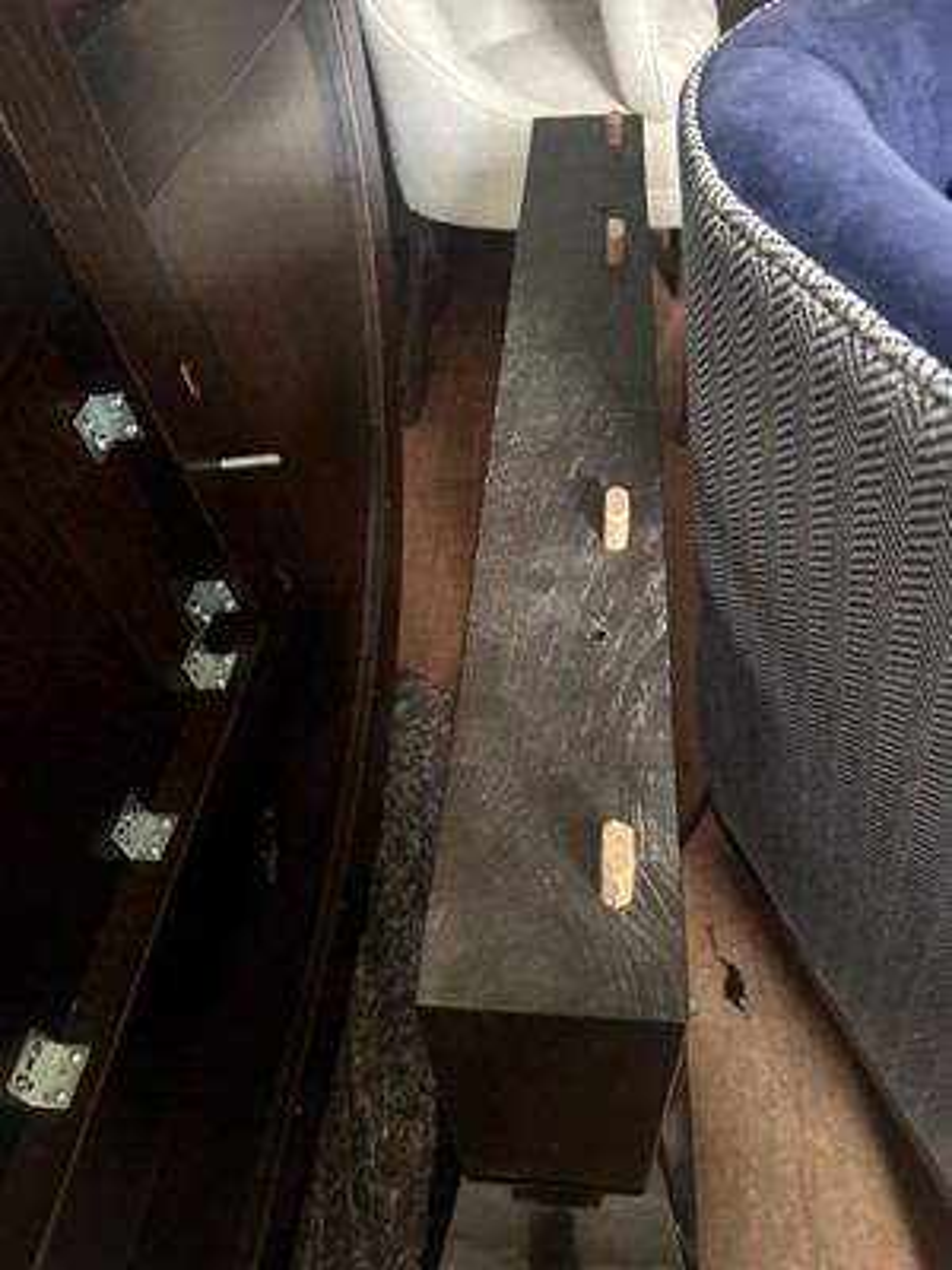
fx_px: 953
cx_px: 476
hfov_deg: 53.1
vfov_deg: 67.3
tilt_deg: -48.0
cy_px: 635
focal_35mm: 26
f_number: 1.5
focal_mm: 5.7
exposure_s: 1/30
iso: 1000
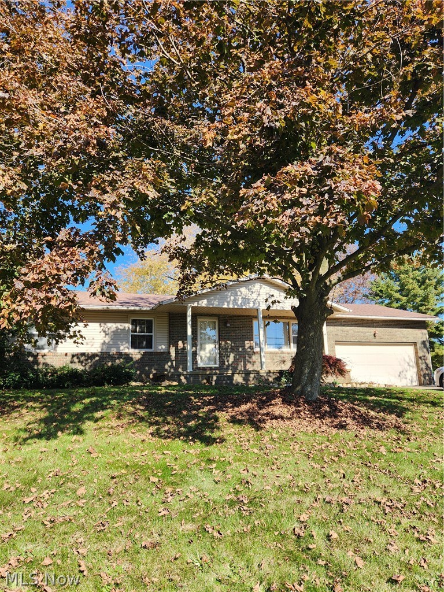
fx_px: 393
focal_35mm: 23
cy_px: 296
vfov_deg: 73.9
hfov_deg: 58.9
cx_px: 222
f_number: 1.8
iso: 20
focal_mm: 5.4
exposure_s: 1/562
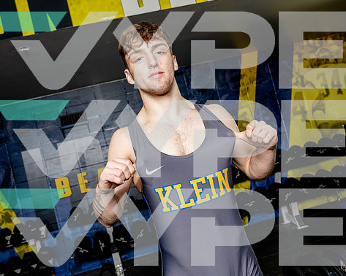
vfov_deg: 39.1
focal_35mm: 38
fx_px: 389
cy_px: 139
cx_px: 179
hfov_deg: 47.9
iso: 160
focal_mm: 33
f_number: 5.6
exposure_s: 1/250
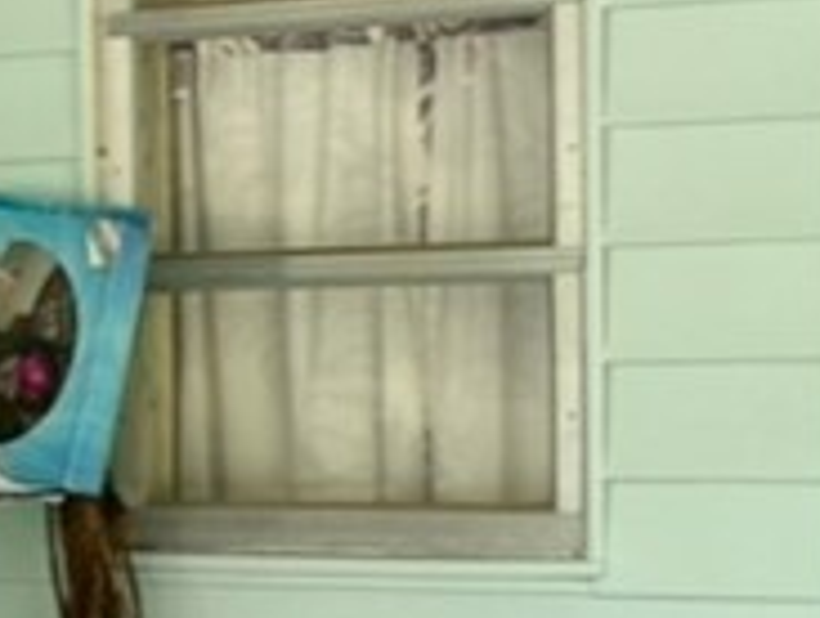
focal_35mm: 134
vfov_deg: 11.0
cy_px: 537
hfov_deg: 14.7
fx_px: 3181
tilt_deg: +0.8
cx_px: 515
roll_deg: +2.6
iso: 200
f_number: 1.78
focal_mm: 6.76
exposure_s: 1/121
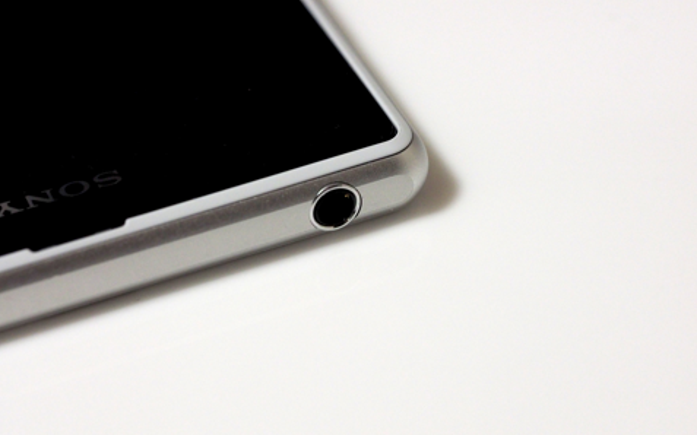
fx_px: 2431
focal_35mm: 128
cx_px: 348
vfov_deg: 10.2
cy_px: 200
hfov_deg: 16.3
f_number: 4
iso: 1600
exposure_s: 1/40
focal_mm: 60
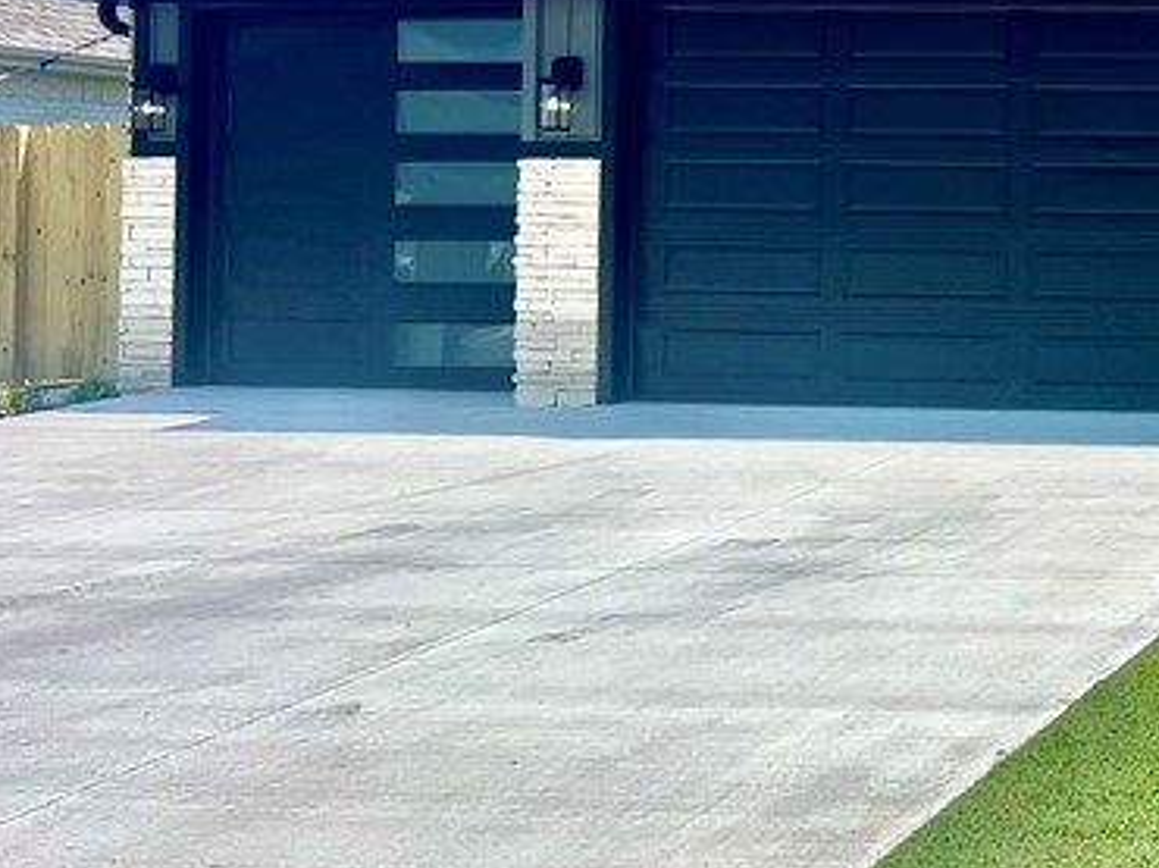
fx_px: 2409
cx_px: 1491
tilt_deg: +0.4
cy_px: 175
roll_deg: -0.1
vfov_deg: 20.2
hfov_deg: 23.9
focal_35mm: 72
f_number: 1.5
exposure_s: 1/6211
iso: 50
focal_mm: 5.7
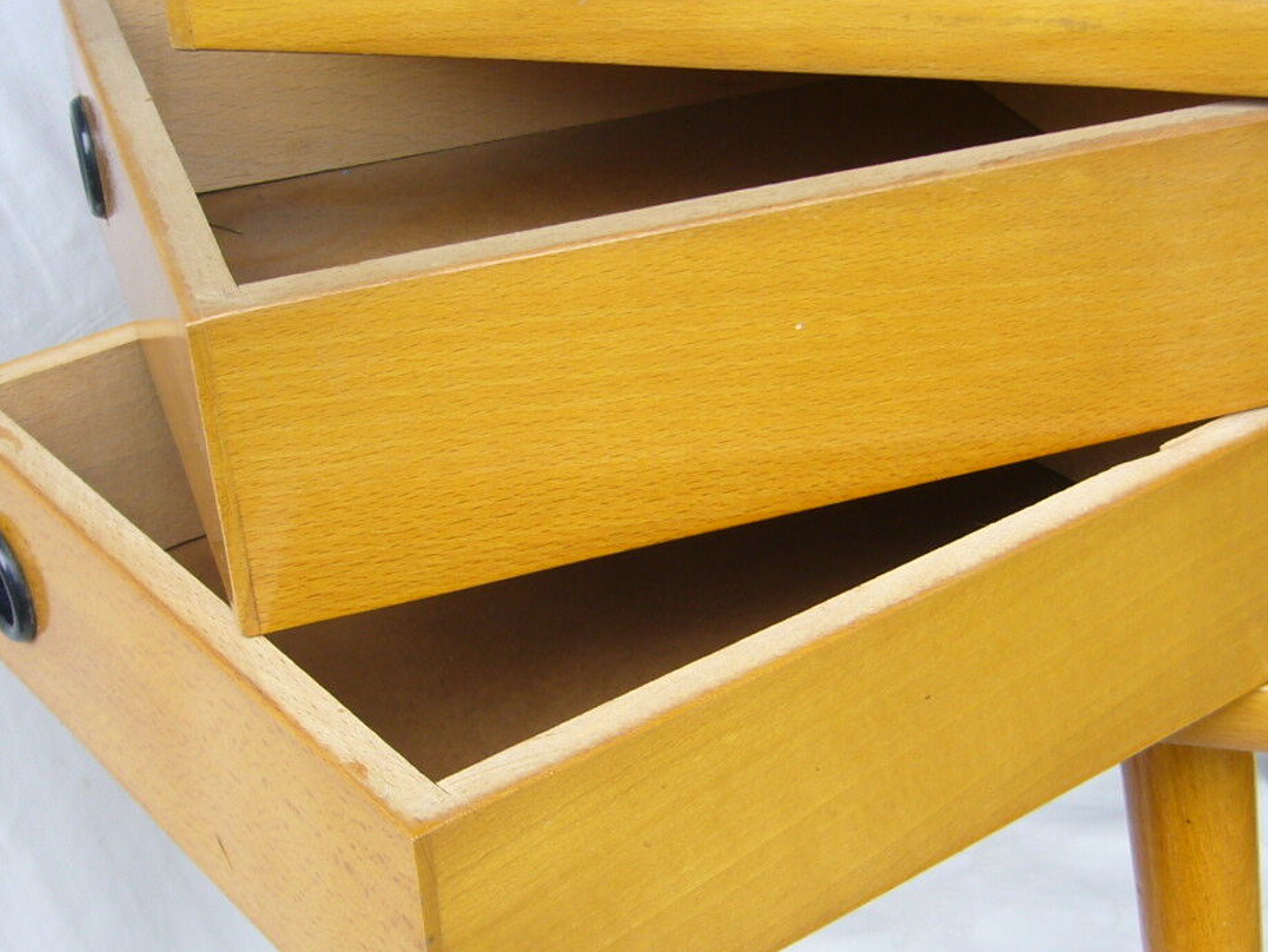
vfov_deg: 24.0
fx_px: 2235
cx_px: 616
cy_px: 561
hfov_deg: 31.7
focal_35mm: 61
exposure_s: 1/25
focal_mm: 5.8
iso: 80
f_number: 2.8
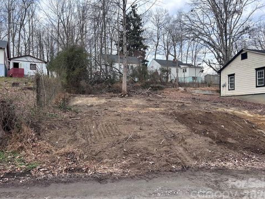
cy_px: 101
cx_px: 134
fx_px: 207
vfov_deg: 51.4
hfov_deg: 65.3
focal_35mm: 27
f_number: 1.5
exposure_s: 1/198
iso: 40
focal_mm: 5.7
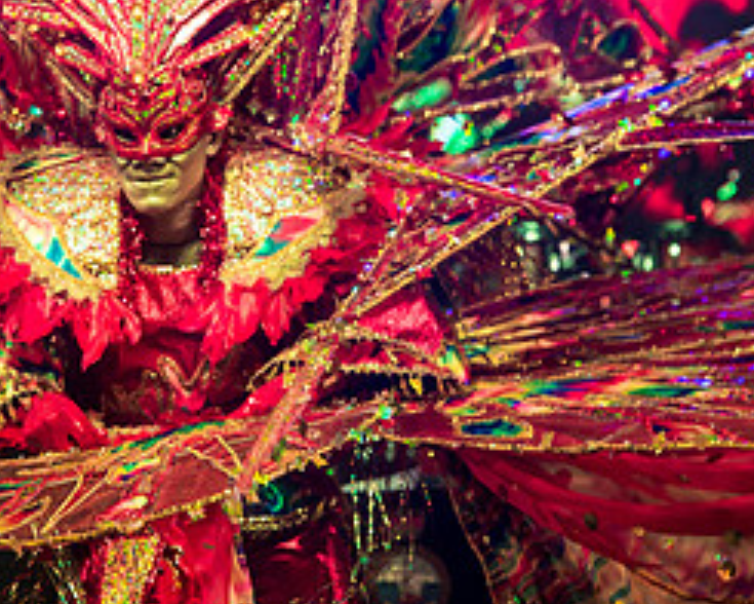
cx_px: 194
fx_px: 8167
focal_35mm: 366
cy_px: 108
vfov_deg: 4.2
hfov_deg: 5.3
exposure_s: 1/320
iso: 2500
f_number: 5.6
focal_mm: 165
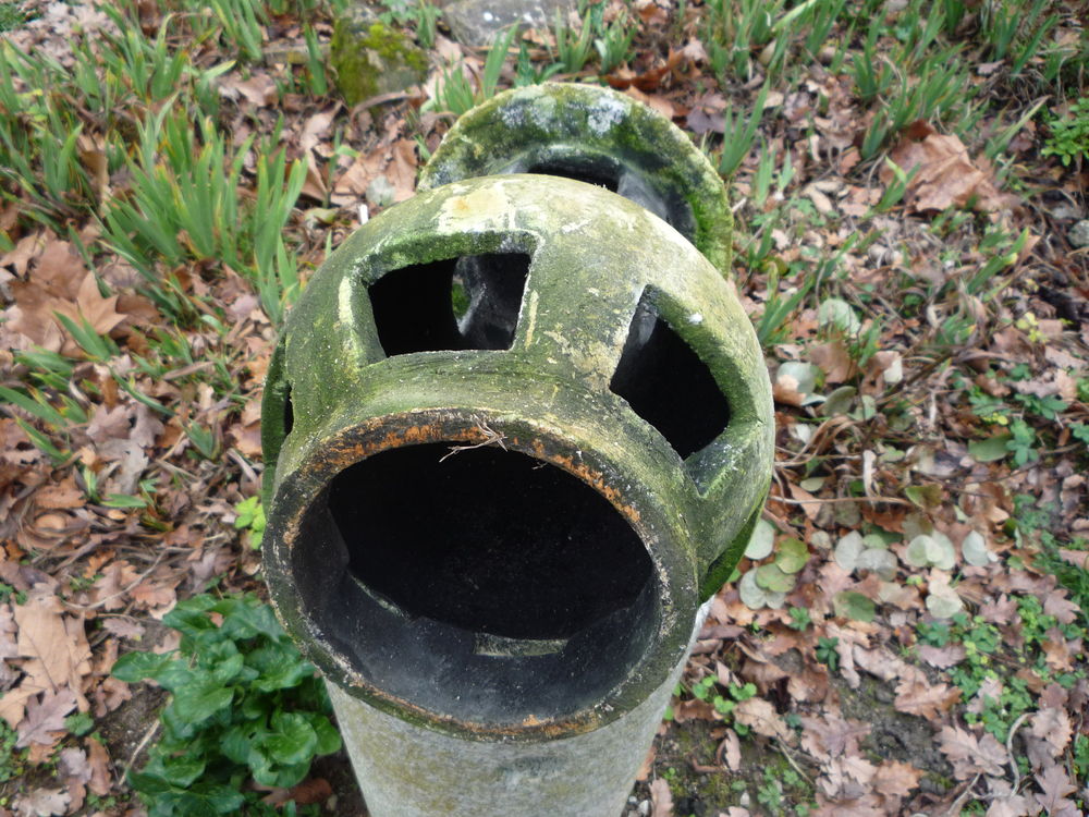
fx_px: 944
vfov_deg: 46.8
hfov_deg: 60.0
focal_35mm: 30
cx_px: 544
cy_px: 408
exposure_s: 1/60
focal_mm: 5.2
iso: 100
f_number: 3.3
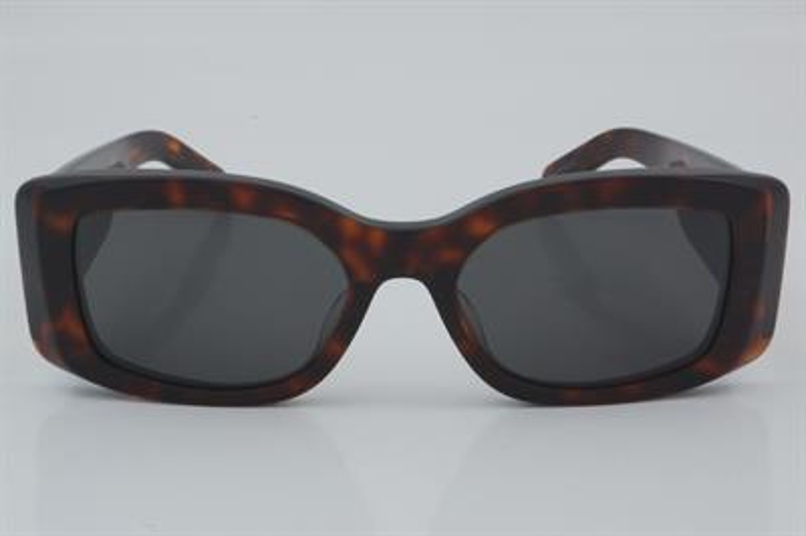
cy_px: 268
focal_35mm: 82
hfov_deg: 24.6
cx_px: 403
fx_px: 1846
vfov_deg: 16.5
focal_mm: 55
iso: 100
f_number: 32
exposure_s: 1/4
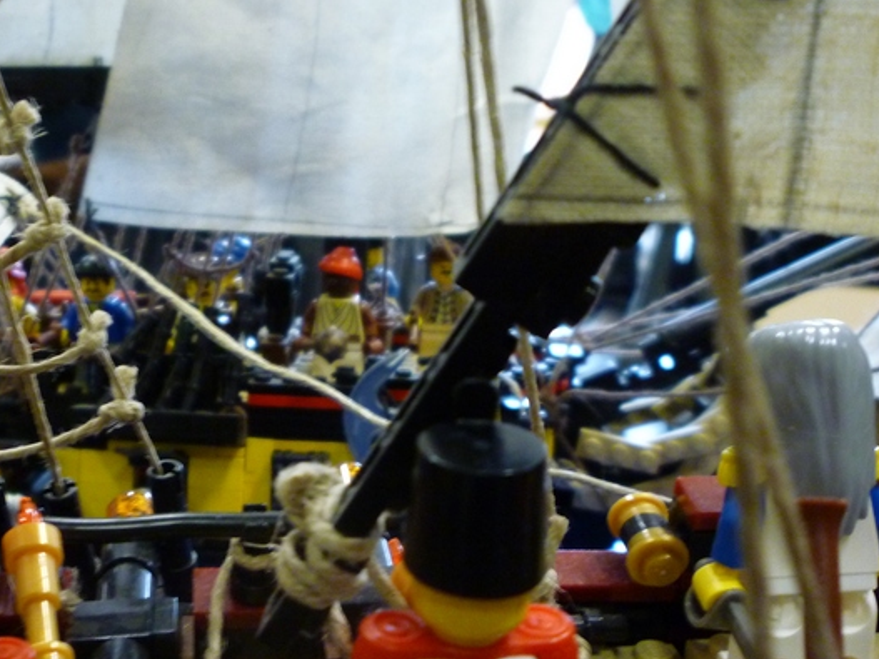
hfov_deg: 42.1
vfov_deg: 32.9
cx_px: 259
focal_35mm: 44
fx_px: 1117
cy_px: 307
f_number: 3.3
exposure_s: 1/8
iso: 400
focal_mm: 5.2
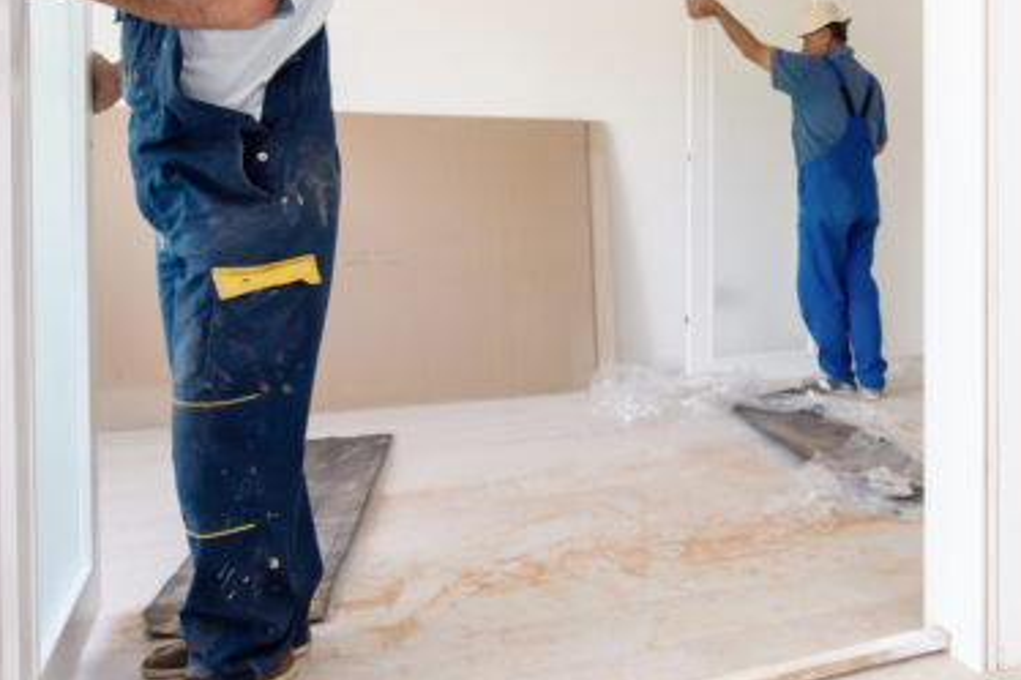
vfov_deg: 35.4
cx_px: 723
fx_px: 1049
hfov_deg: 50.4
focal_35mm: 37
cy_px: 205
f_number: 4
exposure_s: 1/200
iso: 500
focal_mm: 18
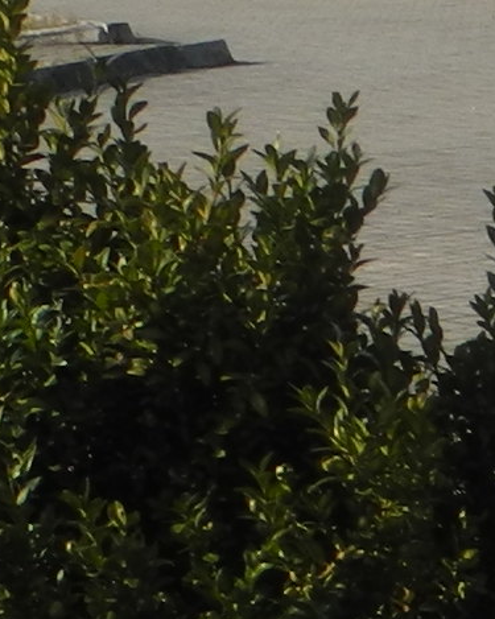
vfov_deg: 8.1
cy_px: 1214
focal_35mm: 228
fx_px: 4177
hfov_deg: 5.8
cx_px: 1923
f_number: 3.2
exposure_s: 1/1000
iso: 100
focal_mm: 6.4
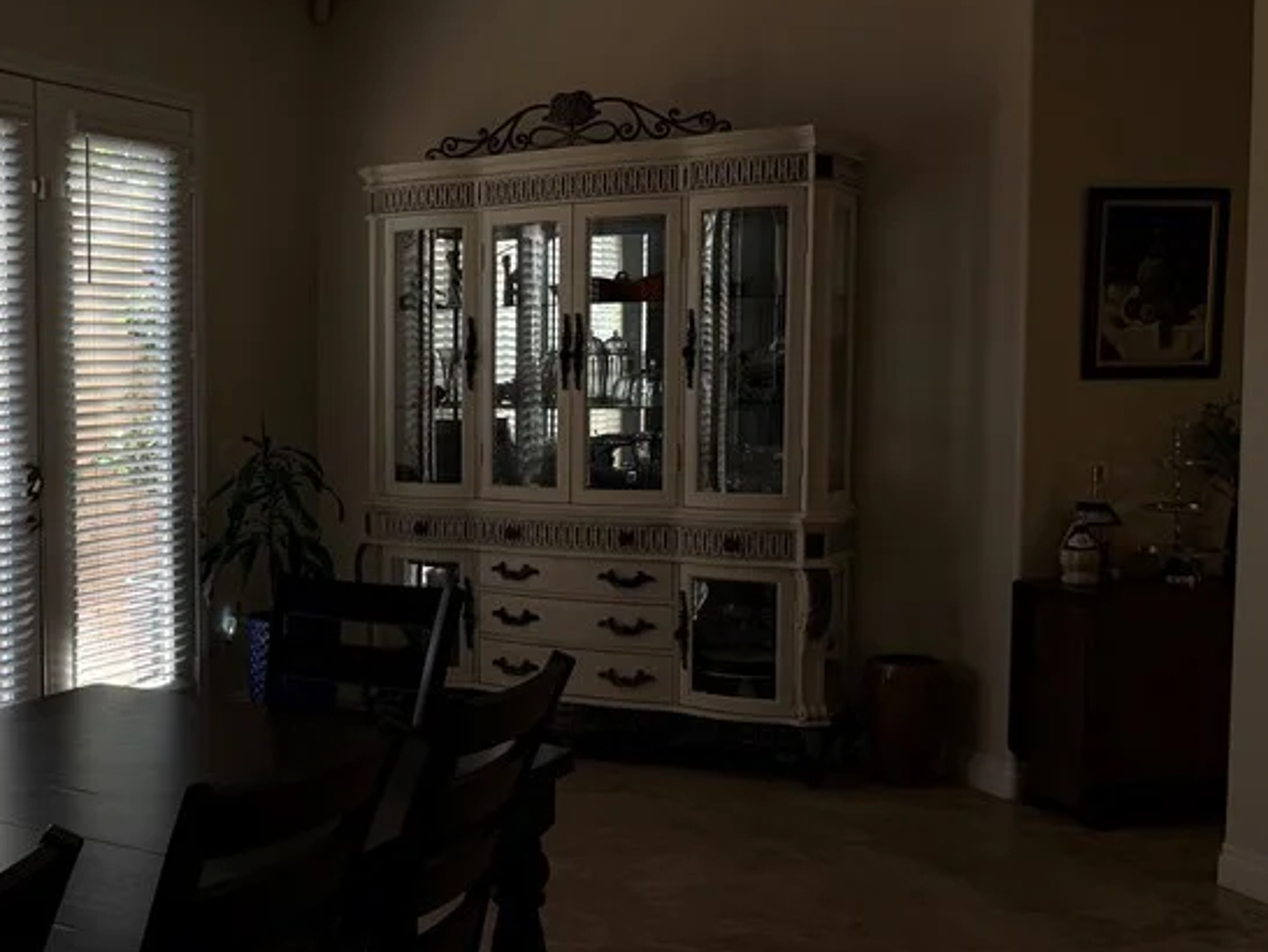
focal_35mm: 45
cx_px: 195
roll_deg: +0.5
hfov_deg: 39.8
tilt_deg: -3.2
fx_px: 1649
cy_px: 490
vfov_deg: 32.2
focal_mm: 6.76
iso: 64
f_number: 1.78
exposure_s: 1/120
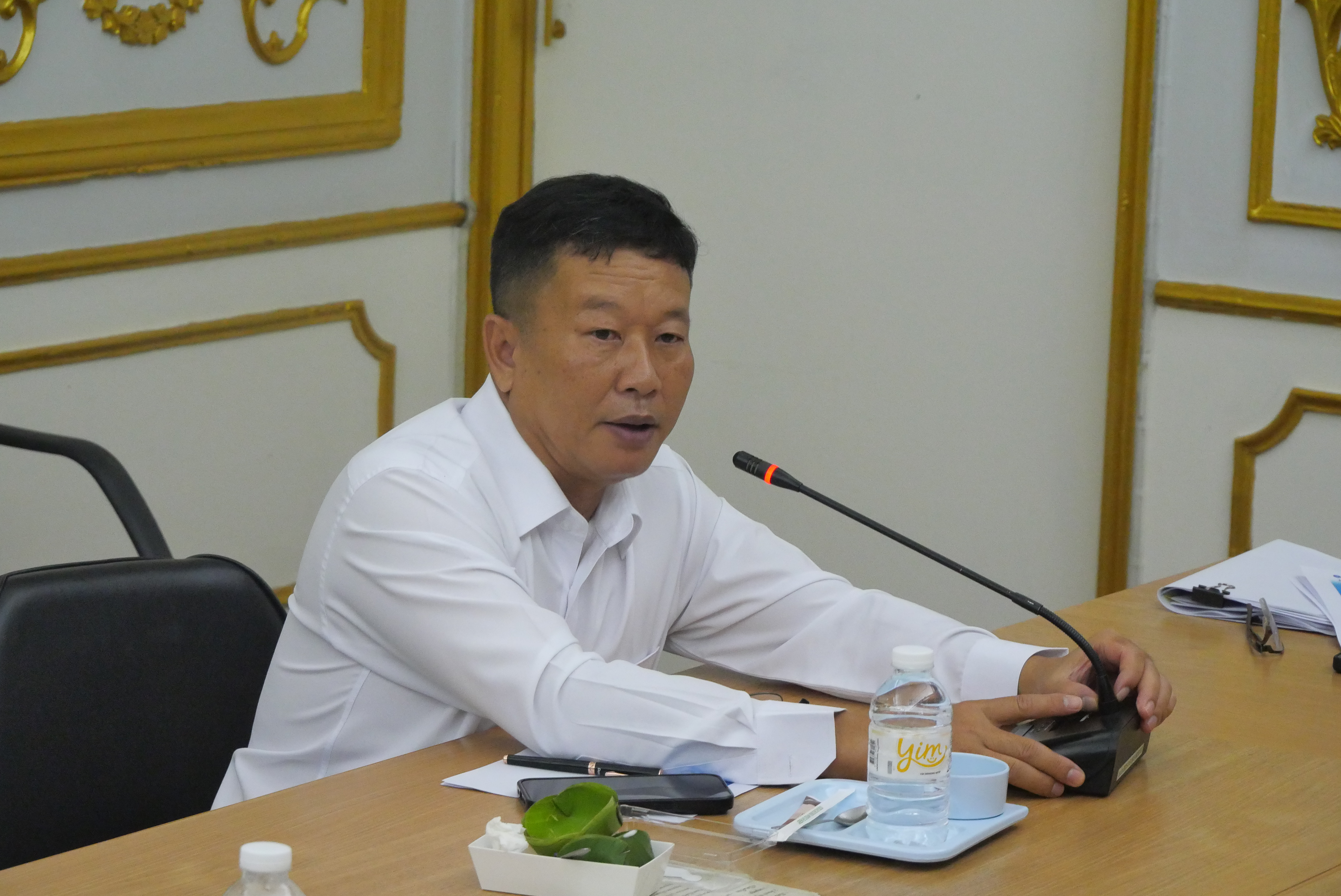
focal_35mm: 124
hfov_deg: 16.5
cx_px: 670
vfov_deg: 11.1
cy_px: 448
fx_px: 4622
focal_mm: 60
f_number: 5.6
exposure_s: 1/80
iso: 3200
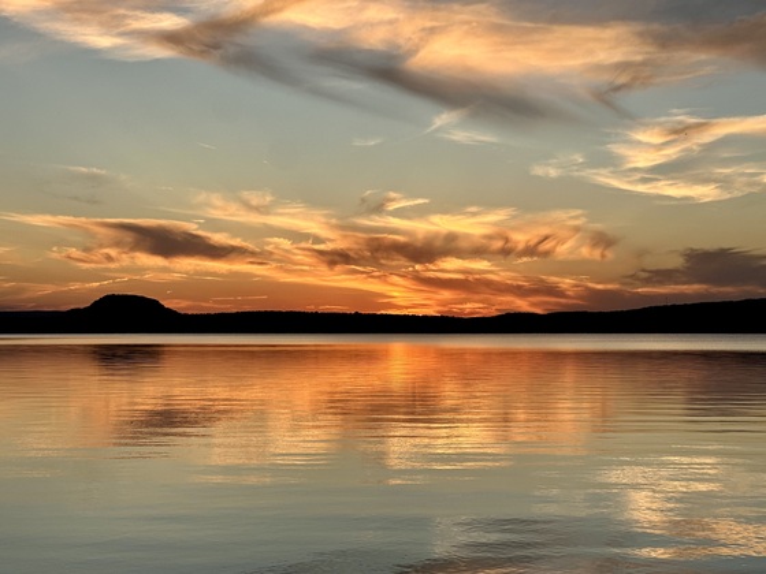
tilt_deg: +1.0
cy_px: 287
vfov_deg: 19.1
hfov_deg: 25.3
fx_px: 1704
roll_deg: +0.1
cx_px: 383
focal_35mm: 77
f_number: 2.8
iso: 25
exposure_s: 1/209
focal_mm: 9
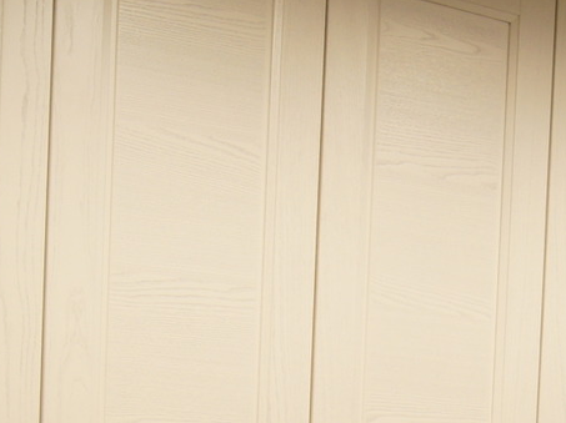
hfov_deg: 17.6
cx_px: 520
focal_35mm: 110
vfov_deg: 12.2
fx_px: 1797
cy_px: 782
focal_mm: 18
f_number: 3.5
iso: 250
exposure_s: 1/30
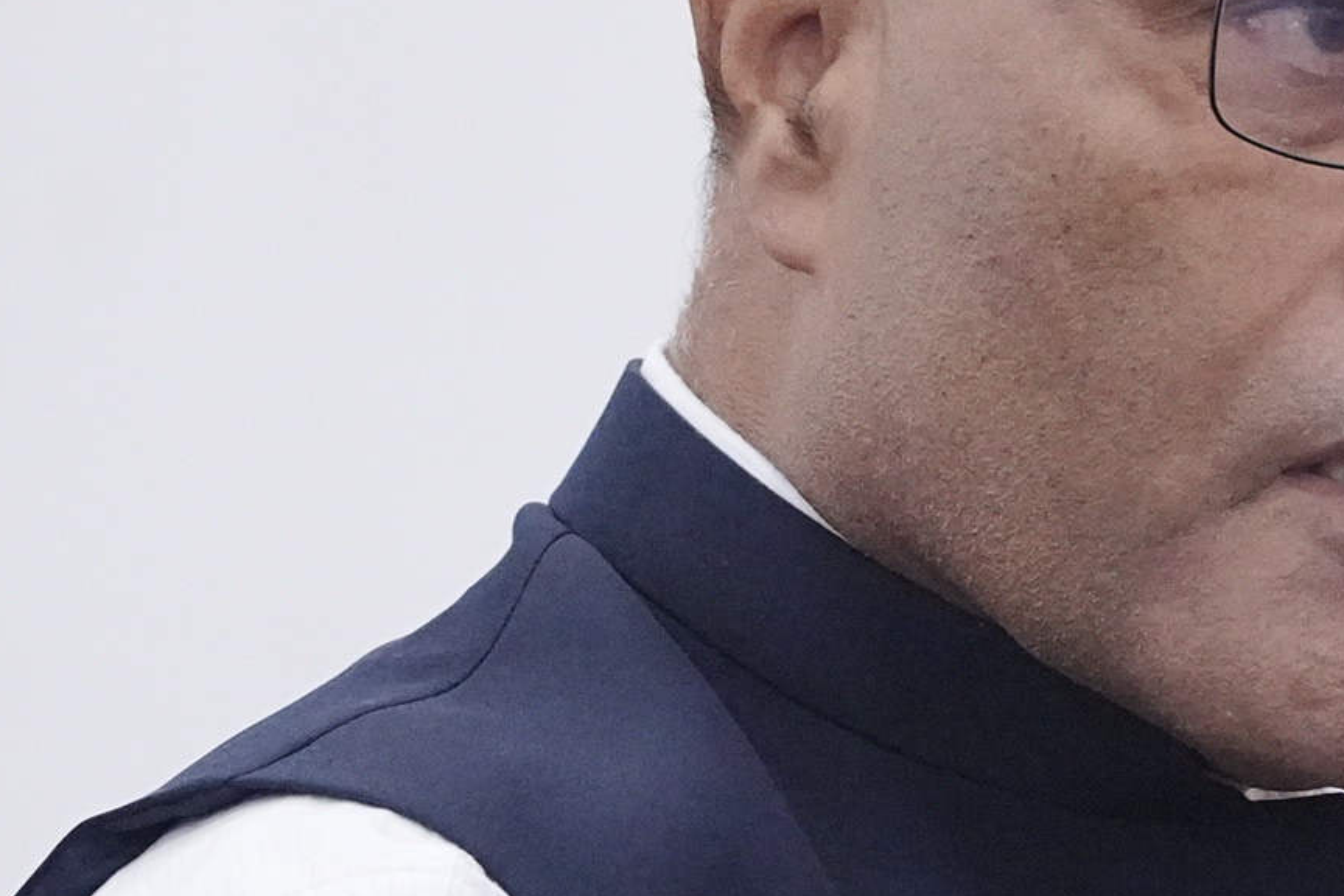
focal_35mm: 2434
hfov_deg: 0.8
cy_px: 628
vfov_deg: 0.6
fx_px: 90862
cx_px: 1885
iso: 10000
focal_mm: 600
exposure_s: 1/200
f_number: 6.3
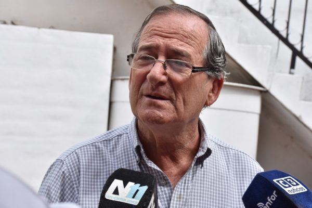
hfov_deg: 26.0
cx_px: 156
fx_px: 676
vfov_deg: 17.5
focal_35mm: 78
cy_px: 104
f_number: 10
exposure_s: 1/400
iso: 400
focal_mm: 52
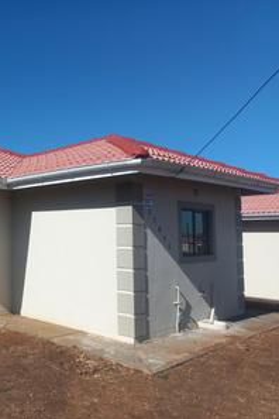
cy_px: 209
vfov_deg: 54.4
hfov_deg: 35.4
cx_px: 23
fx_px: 407
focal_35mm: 35
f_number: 1.8
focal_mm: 4.6
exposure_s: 1/953
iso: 25
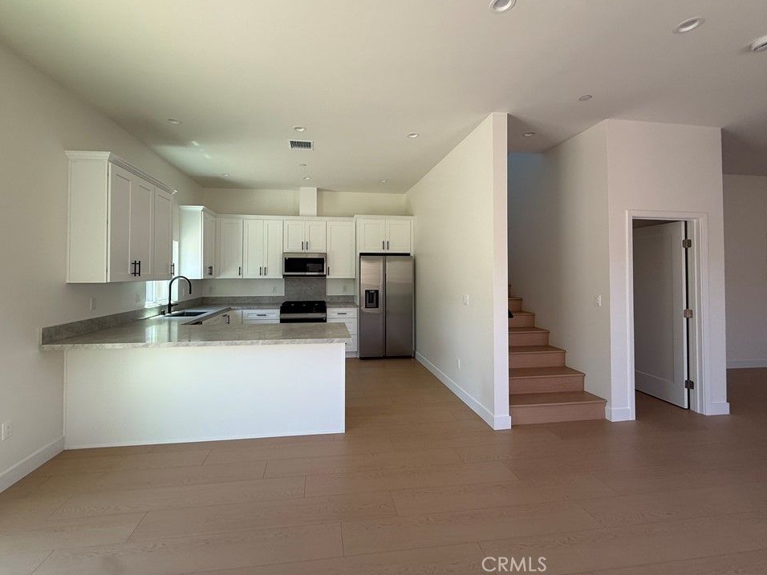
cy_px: 268
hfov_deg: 98.1
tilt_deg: +1.0
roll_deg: +0.1
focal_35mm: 15
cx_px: 365
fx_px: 332
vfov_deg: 81.6
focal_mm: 2.22
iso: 50
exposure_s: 1/99
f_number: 2.2
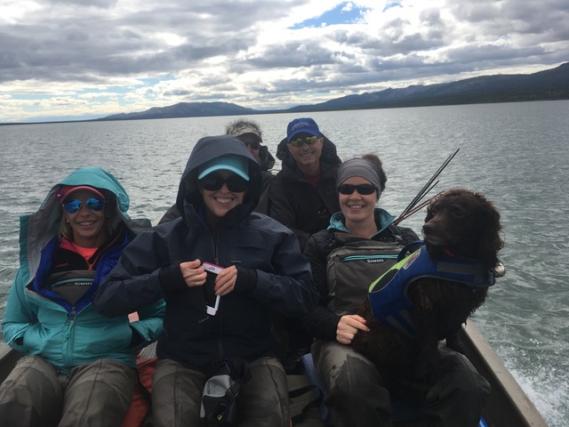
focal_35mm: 29
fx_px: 477
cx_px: 284
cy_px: 214
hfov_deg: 61.7
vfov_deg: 48.2
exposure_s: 1/1479
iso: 25
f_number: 2.2
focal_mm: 4.15
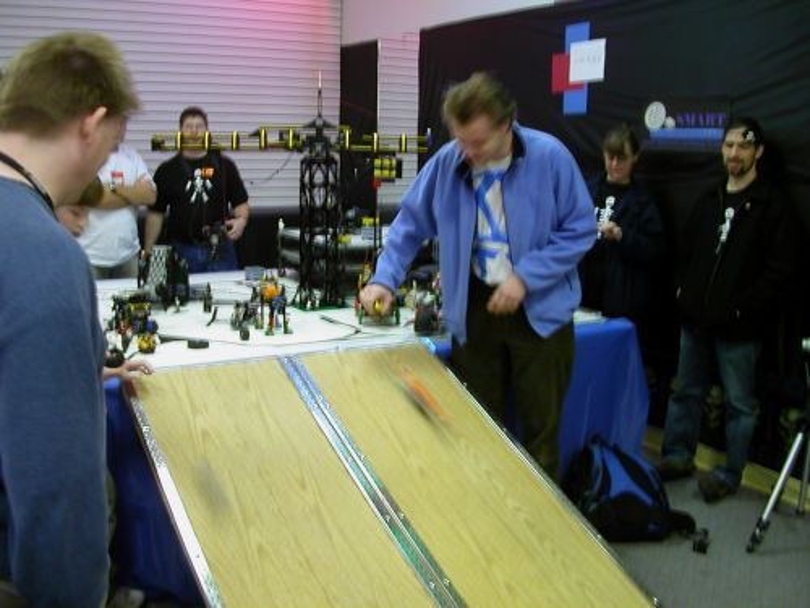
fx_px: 866
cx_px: 405
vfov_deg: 38.7
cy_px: 304
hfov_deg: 50.1
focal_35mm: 37
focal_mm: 5.6
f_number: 2.7
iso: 100
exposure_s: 1/5.4
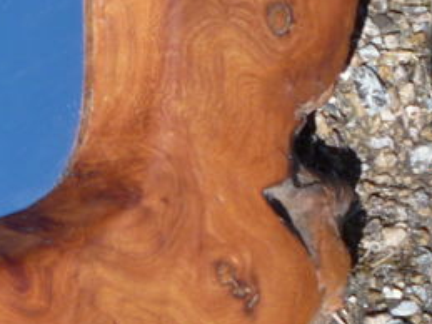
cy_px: 78
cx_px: -340
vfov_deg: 12.7
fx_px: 1447
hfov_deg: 14.9
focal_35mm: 116
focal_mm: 5.2
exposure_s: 1/400
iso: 100
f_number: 4.5
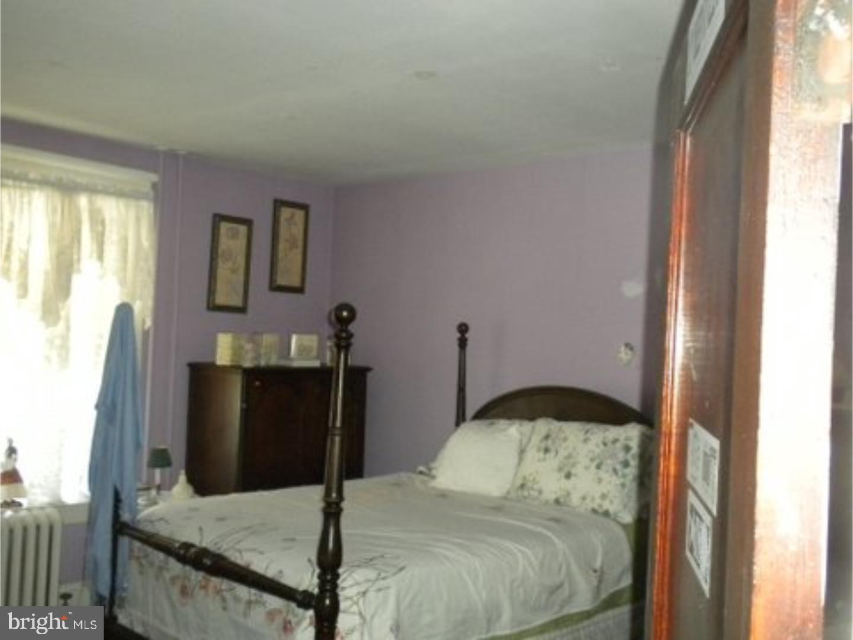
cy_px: 320
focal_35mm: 37
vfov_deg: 38.7
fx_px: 912
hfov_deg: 50.1
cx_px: 426
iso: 400
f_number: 3.5
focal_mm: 6.6
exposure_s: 1/30
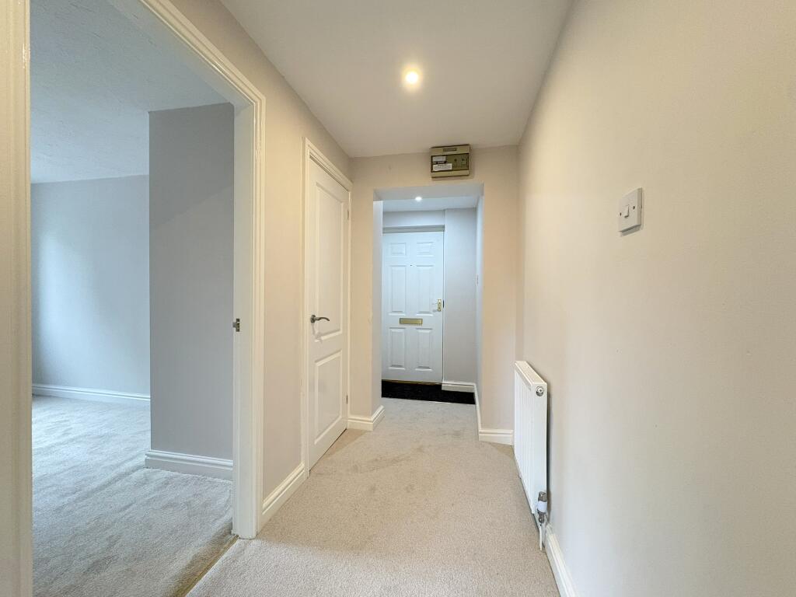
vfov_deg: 85.7
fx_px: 322
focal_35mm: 14
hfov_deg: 102.1
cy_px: 298
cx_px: 398
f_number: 2.2
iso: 640
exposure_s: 1/50
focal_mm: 2.22
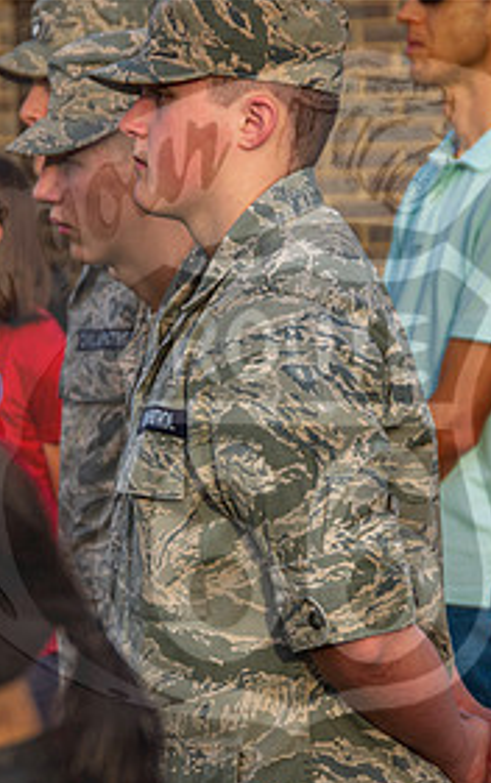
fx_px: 6798
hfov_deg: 4.1
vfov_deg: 6.6
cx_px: 187
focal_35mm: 318
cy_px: 401
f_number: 9
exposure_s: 1/320
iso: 400
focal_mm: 130
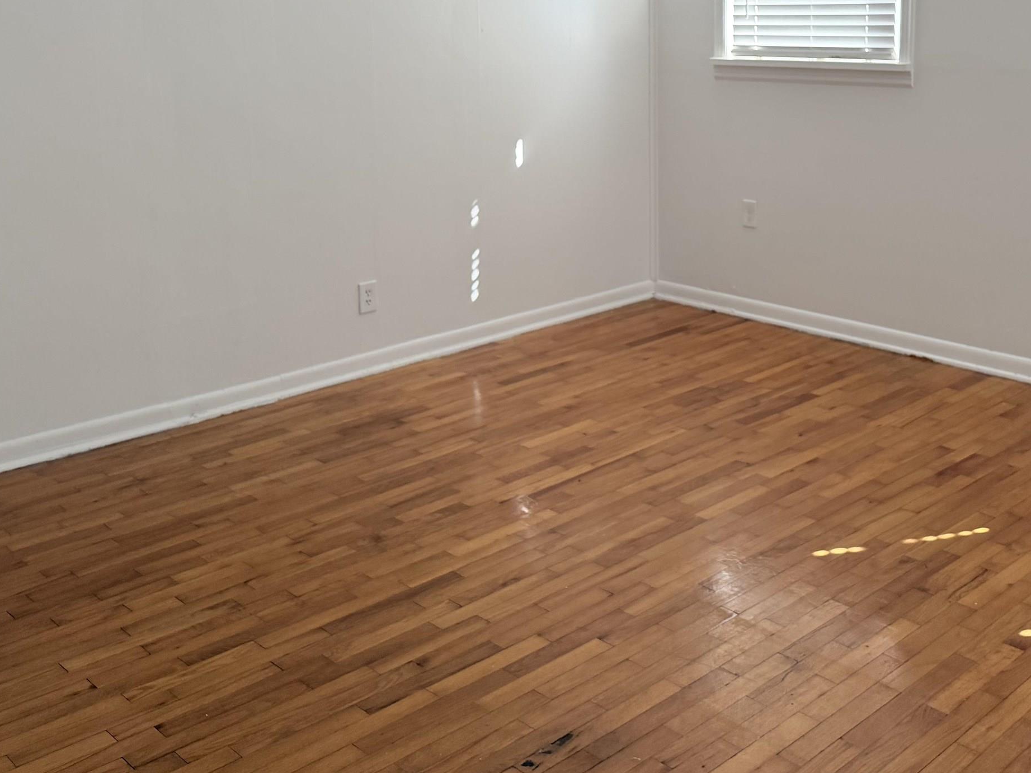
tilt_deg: -7.3
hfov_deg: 46.3
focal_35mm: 40
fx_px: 1191
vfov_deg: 34.8
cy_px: 149
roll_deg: -0.1
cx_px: 656
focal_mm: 6.76
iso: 200
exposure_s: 1/120
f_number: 1.78
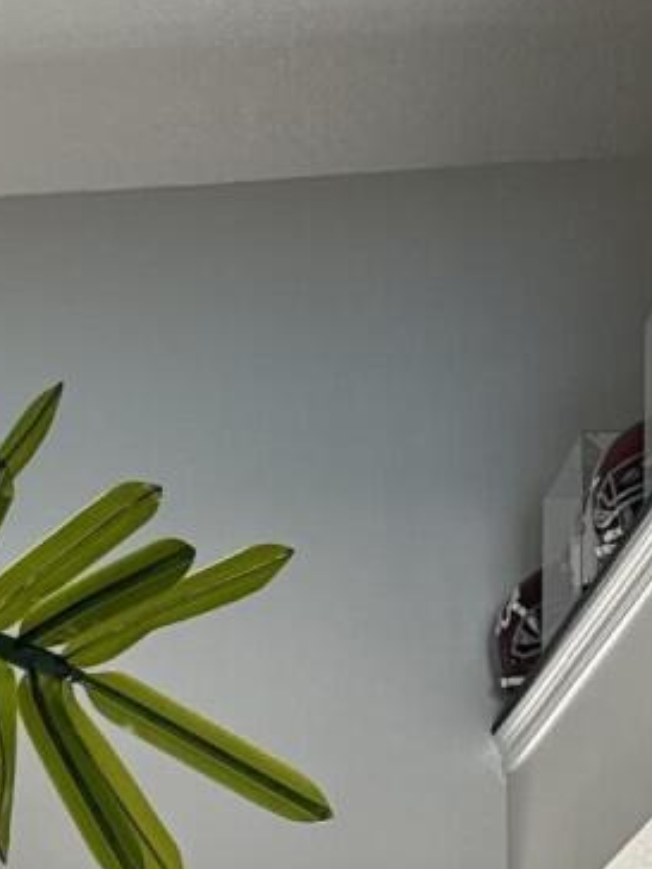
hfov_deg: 10.7
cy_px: 1442
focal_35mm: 132
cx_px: -420
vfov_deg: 13.7
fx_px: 3315
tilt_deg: +4.8
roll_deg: +3.1
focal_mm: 6.86
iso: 80
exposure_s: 1/120
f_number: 1.78
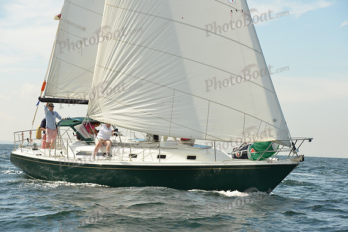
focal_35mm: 98
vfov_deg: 14.0
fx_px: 948
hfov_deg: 20.8
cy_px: 116
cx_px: 174
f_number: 7.1
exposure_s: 1/1250
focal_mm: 98
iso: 320
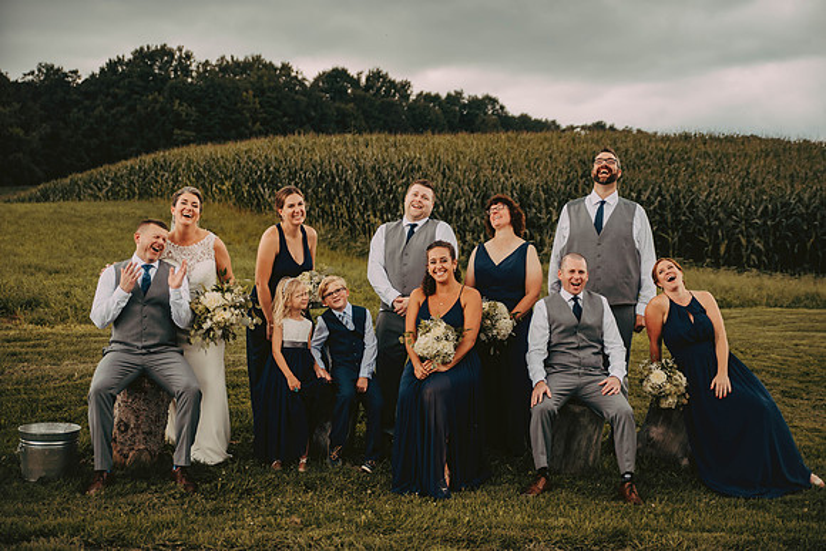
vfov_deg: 26.0
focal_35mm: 52
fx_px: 1193
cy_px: 276
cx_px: 413
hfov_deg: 38.2
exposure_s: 1/500
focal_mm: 52
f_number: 2.8
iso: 250
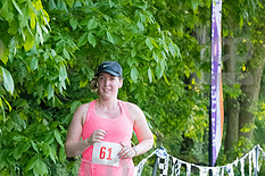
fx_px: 2552
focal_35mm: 347
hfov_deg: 5.9
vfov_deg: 4.0
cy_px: 182
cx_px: 102
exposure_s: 1/1600
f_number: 5.6
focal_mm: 120
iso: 4000
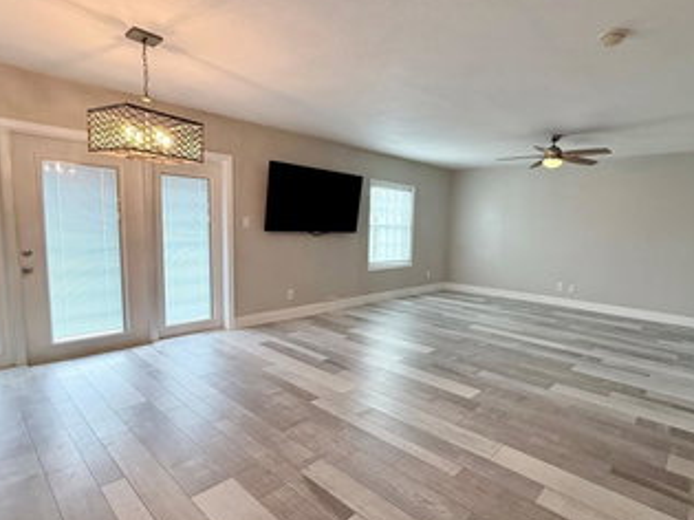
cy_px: 267
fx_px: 381
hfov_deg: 83.7
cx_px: 415
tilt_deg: -6.8
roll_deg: -1.8
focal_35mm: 19
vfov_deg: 68.6
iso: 250
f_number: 2.2
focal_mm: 2.22
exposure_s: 1/120
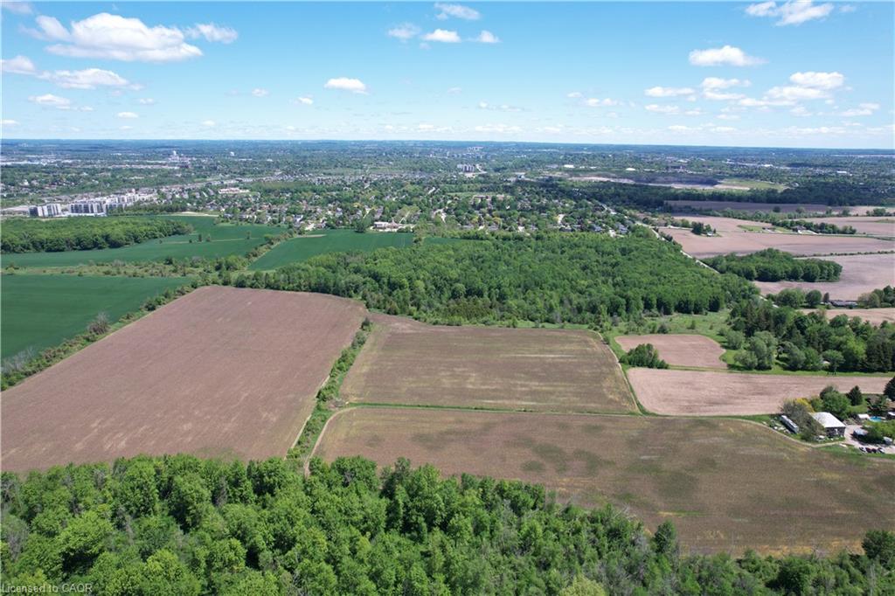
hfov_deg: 78.6
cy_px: 298
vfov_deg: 57.2
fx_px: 547
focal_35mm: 22
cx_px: 448
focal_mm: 8.38
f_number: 2.8
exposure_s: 1/2000
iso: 120
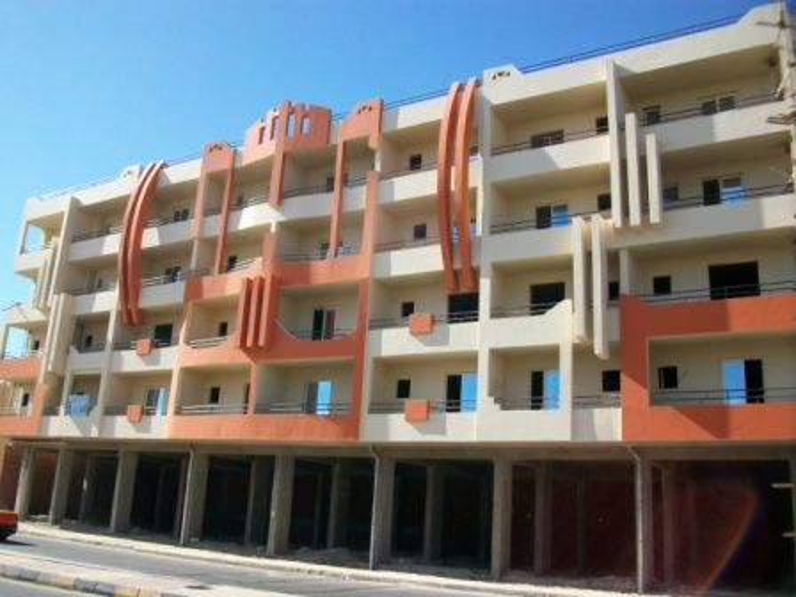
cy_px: 298
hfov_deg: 56.8
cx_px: 398
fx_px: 736
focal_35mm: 32
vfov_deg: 44.2
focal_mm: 5.7
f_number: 5.5
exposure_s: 1/200
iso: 64
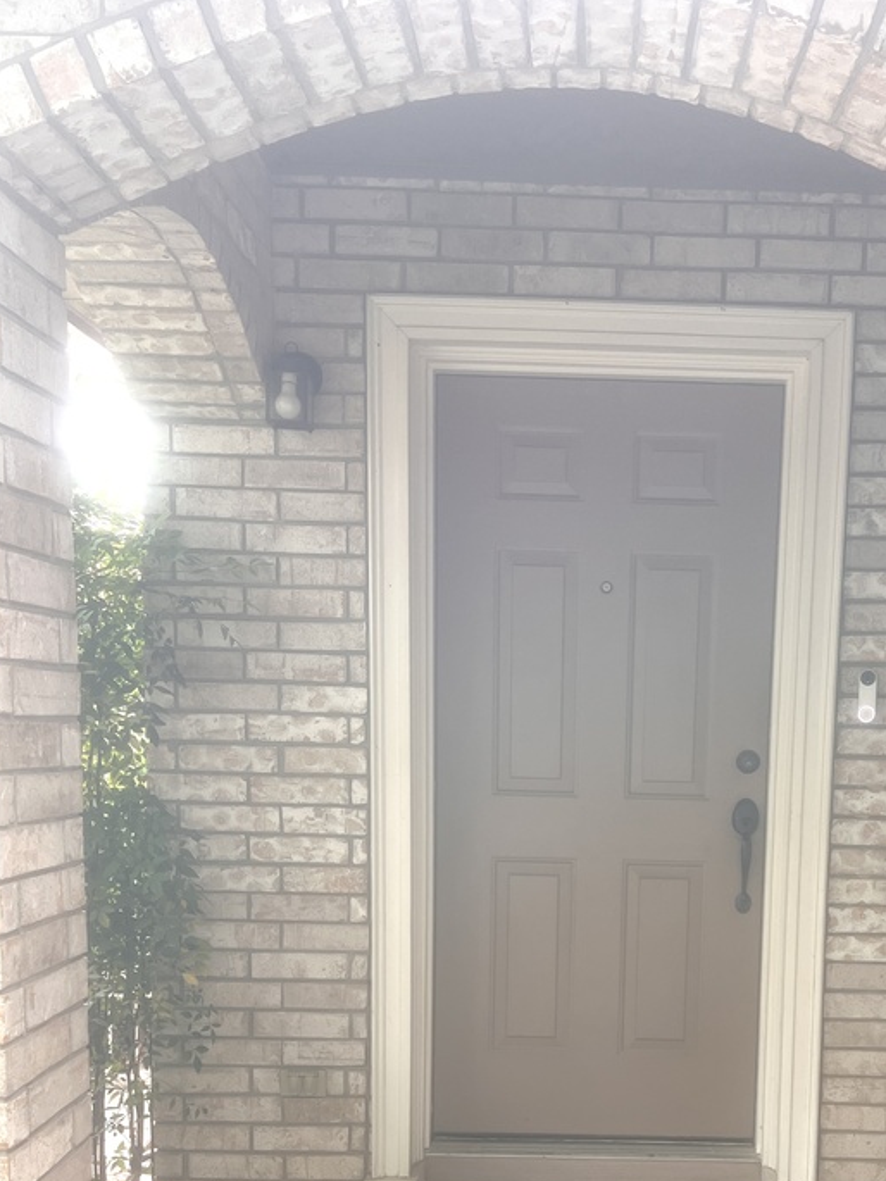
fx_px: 1399
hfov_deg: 34.7
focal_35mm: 41
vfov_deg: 44.2
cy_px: 893
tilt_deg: -6.8
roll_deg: -1.3
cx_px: 624
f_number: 1.5
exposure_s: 1/121
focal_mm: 5.7
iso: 80
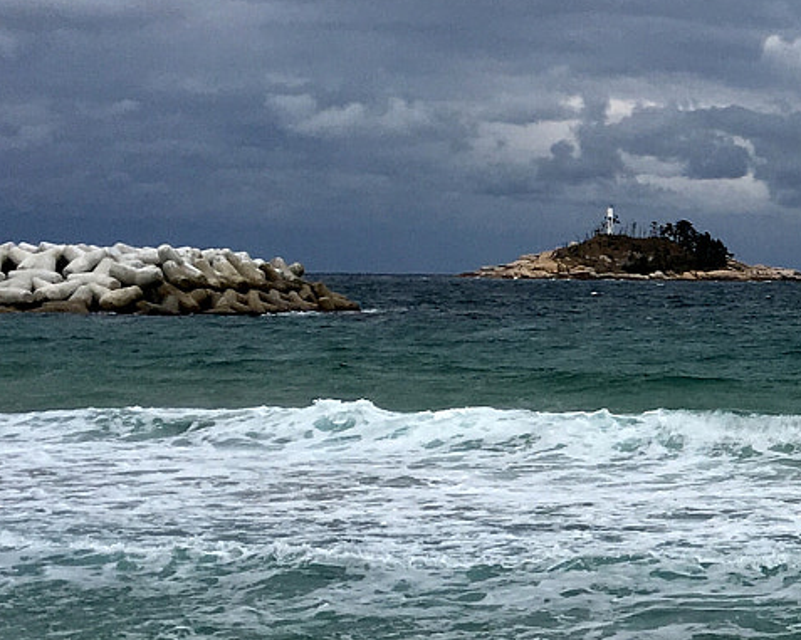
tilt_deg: -8.5
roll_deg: +0.1
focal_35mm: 95
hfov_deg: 18.1
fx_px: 2251
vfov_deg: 16.0
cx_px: 1174
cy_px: 554
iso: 25
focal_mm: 4.15
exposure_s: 1/2481
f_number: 2.2
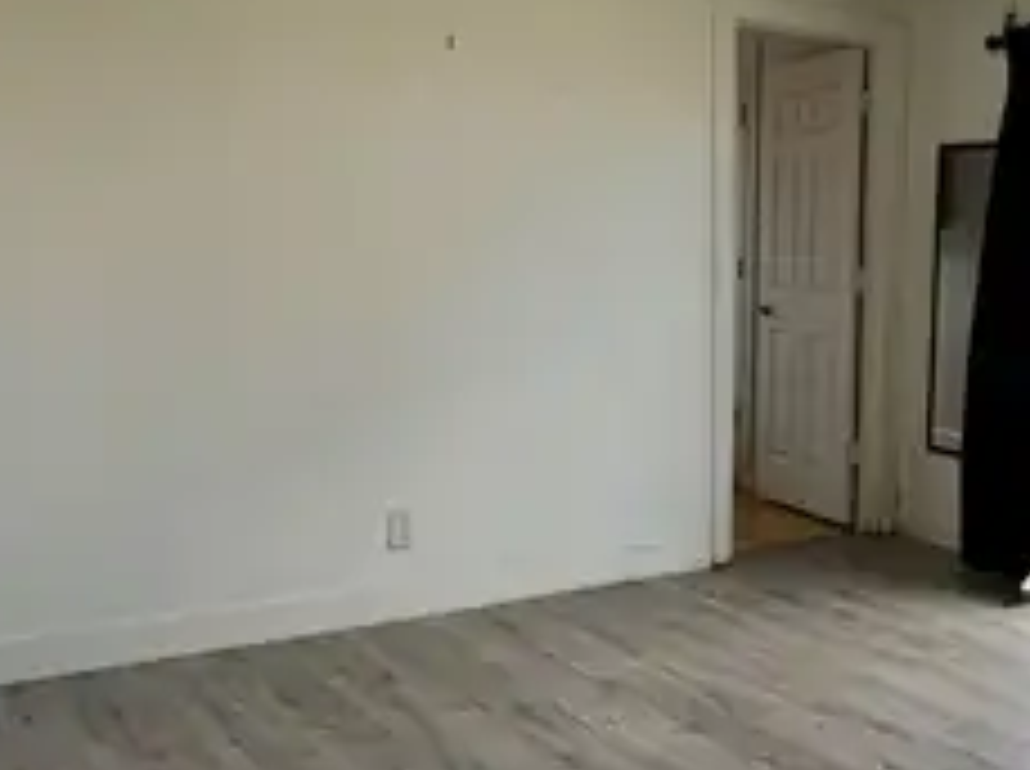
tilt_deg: -5.0
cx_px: 859
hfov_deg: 42.3
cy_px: 347
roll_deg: -1.5
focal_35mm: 42
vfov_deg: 34.2
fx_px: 1248
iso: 100
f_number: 1.78
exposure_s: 1/443
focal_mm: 6.76
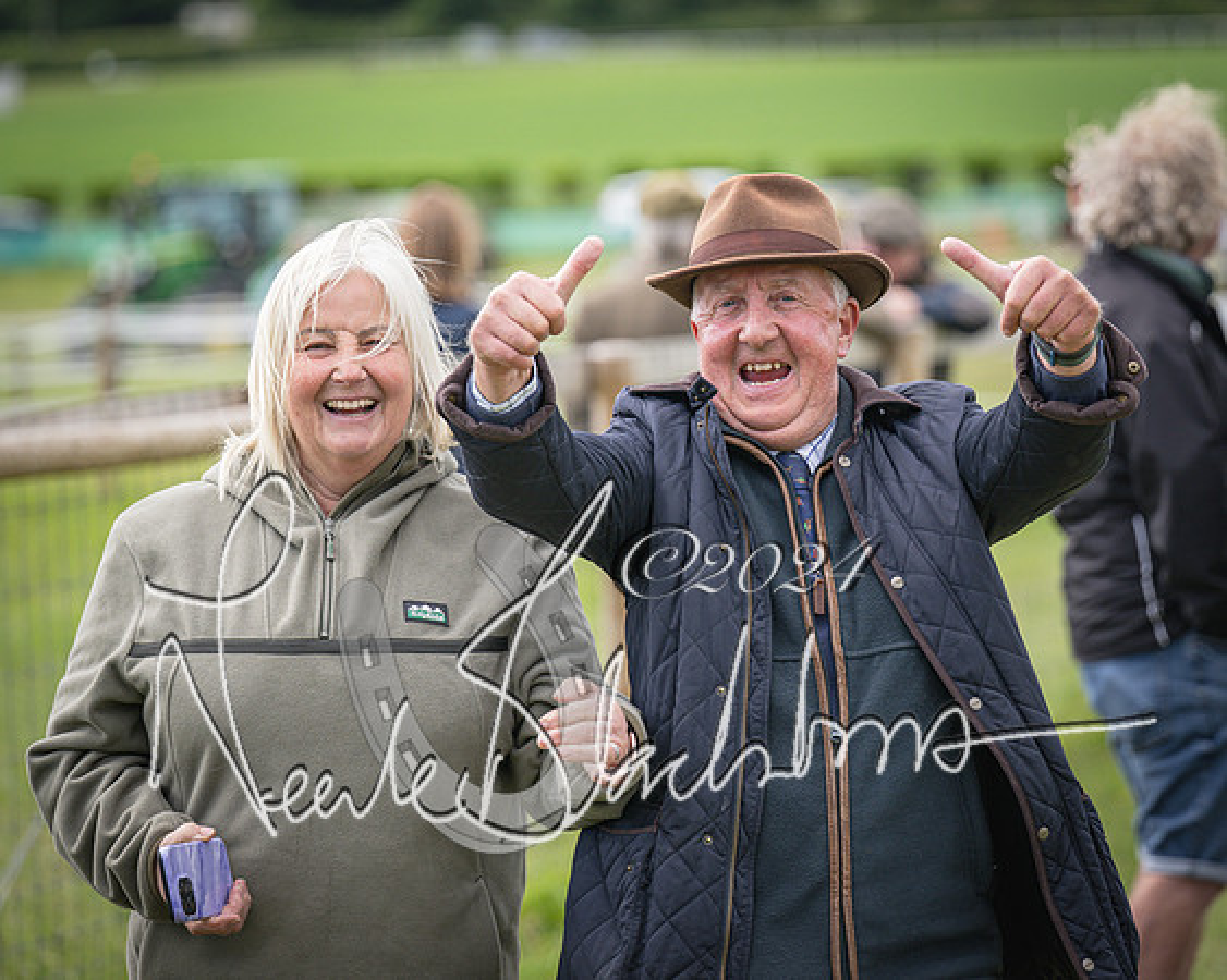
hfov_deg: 12.8
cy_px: 408
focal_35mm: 151
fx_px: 5484
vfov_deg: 10.2
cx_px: 679
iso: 400
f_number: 2.8
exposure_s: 1/1600
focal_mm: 115
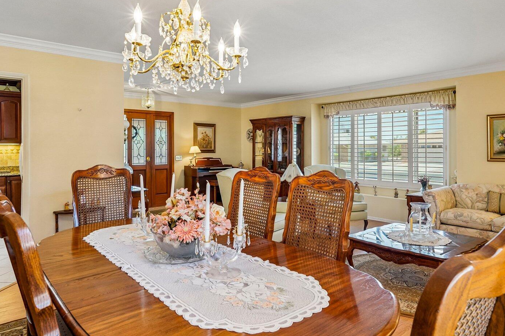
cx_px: 270
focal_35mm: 25
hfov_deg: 71.4
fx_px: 351
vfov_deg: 51.1
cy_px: 144
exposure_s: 1/25
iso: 400
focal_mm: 17
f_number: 8
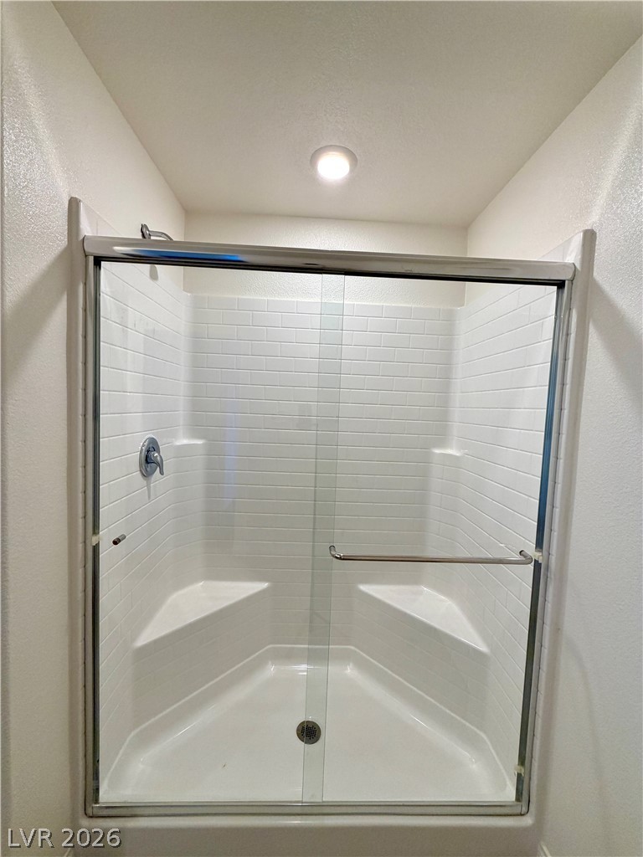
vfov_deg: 102.1
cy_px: 428
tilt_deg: -4.3
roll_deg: -1.3
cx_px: 322
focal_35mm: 14
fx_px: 347
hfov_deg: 85.7
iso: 160
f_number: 2.2
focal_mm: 2.22
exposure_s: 1/120
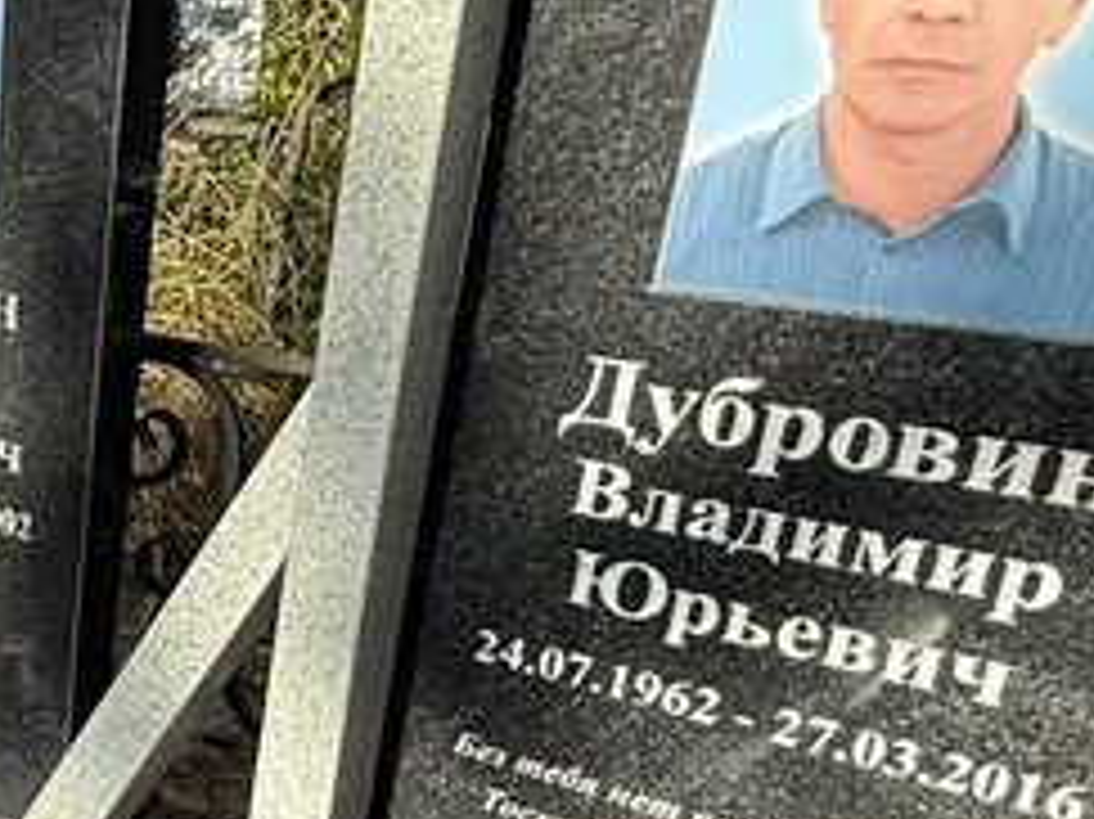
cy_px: 778
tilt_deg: -28.3
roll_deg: +10.2
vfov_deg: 23.9
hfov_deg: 24.1
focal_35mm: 59
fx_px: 1864
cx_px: -626
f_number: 2.2
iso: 64
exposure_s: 1/770
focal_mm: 2.22
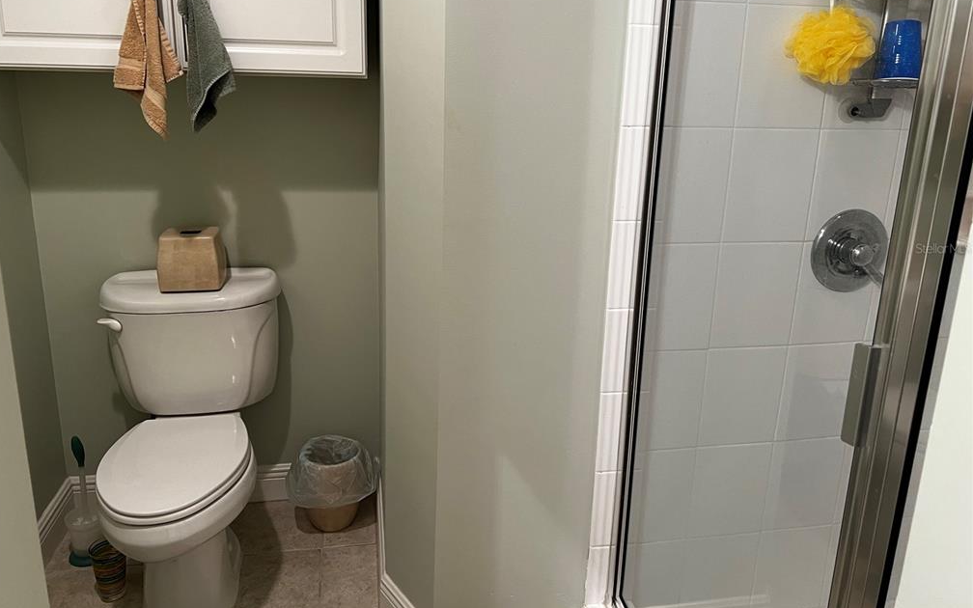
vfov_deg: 44.3
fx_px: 742
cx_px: 480
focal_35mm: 28
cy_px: 248
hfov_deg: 66.5
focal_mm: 5.7
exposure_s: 1/60
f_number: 1.5
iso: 100
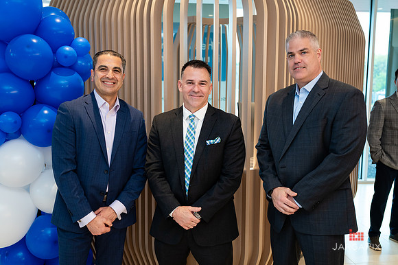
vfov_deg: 37.1
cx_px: 191
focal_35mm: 36
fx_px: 395
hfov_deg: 53.5
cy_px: 127
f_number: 3.2
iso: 1000
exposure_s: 1/250
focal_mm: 33.5
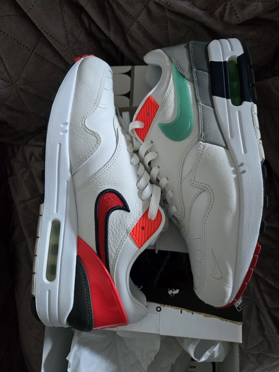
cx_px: 140
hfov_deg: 58.9
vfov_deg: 73.9
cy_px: 186
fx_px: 247
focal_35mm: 23
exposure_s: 1/100
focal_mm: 5.4
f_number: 1.8
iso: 1250
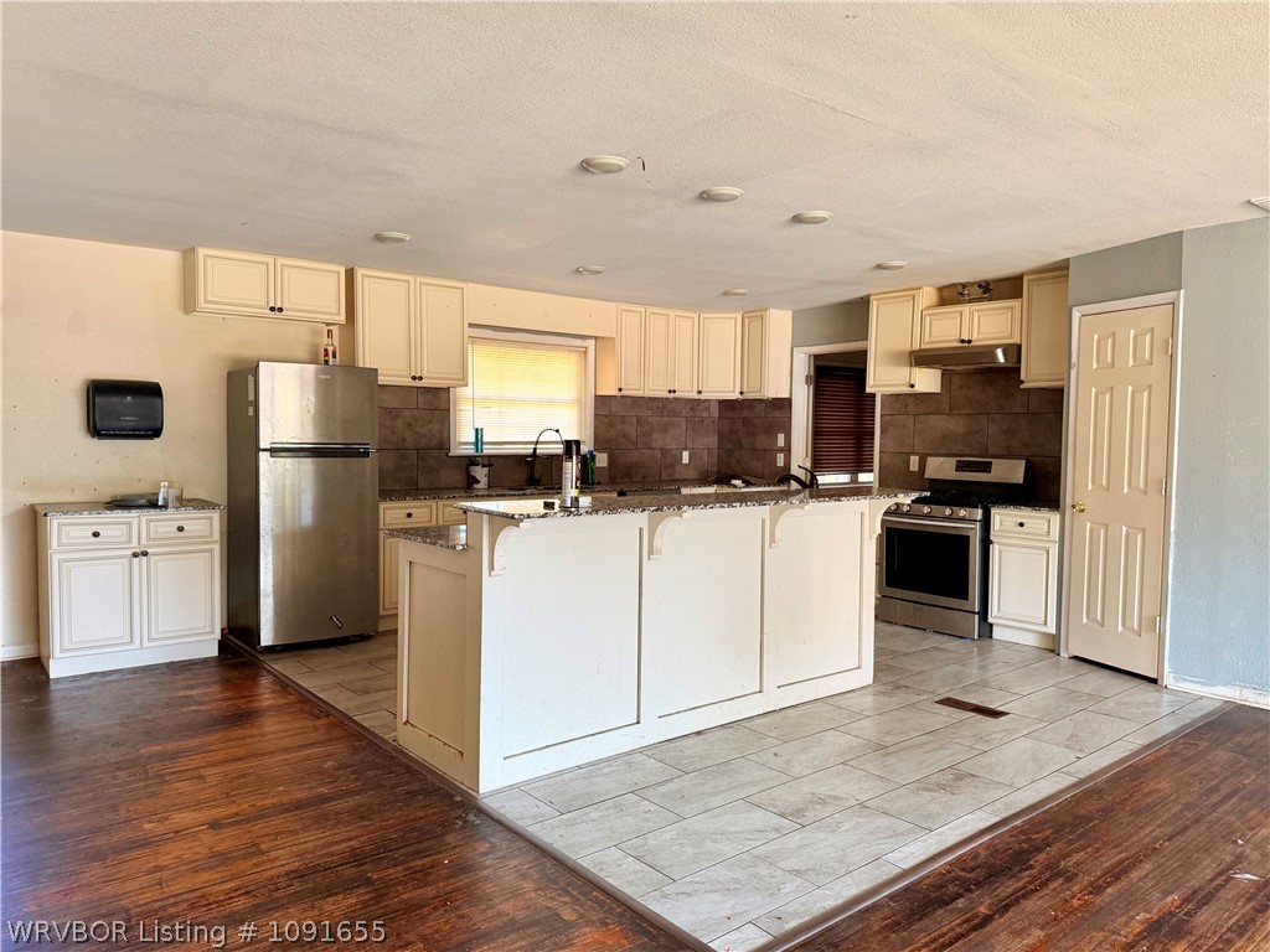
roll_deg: -0.3
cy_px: 476
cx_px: 635
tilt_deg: -3.0
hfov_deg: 71.6
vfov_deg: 56.8
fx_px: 881
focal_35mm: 24
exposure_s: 1/100
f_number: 1.78
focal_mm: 6.76
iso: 200
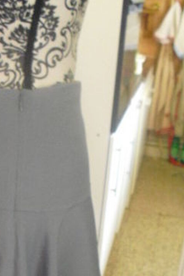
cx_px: 42
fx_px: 529
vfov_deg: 28.2
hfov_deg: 19.6
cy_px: 246
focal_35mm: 69
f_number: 3.1
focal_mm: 6.3
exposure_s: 1/25
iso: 800
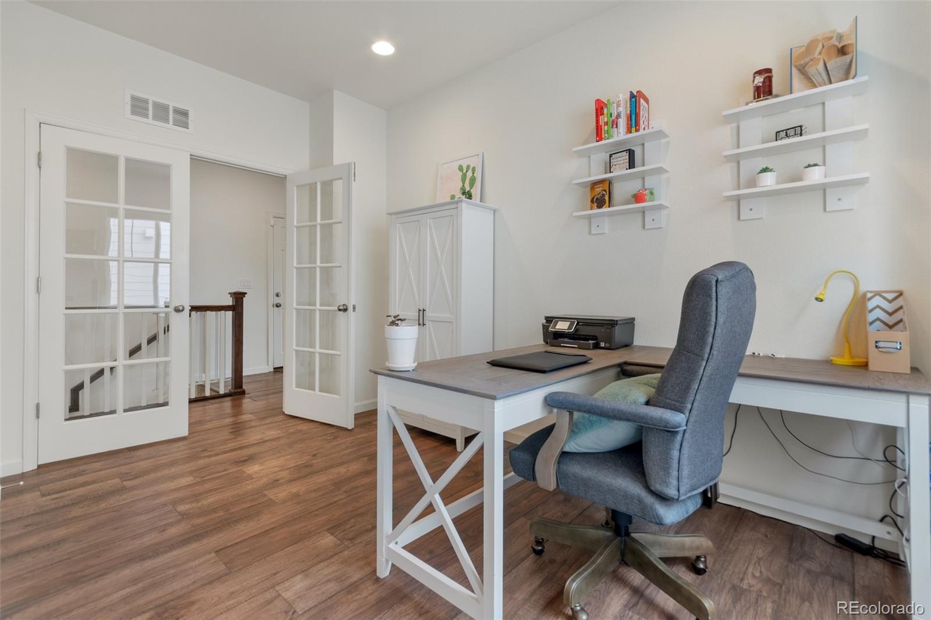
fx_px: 388
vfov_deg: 77.3
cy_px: 310
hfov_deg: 100.4
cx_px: 466
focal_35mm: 15
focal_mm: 10
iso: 250
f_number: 8
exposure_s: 1/2.5
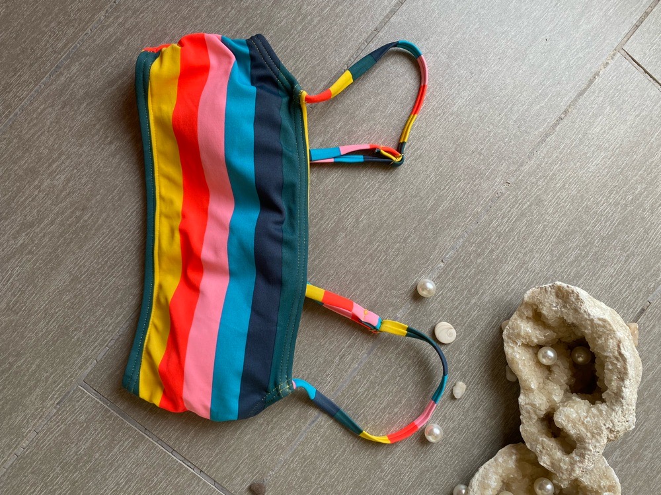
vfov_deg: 53.1
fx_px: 496
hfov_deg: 67.3
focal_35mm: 26
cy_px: 248
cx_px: 330
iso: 80
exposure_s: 1/121
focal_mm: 4.25
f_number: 1.8
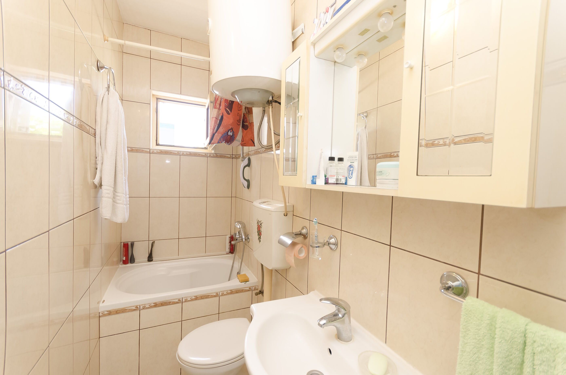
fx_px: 235
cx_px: 283
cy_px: 188
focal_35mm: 15
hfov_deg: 100.5
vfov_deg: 77.1
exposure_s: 1/60
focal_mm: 10
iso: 640
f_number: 4
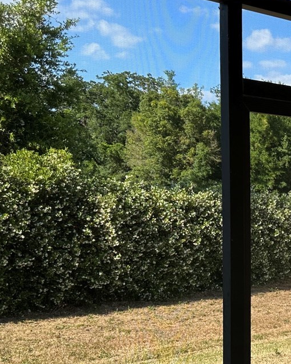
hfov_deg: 23.5
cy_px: 281
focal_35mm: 59
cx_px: 352
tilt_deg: -7.2
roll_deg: -1.9
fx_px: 635
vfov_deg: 31.3
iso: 80
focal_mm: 6.86
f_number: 1.78
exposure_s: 1/1988
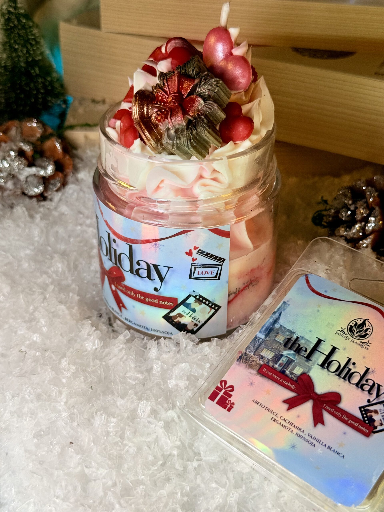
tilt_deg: -38.3
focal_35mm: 48
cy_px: 256
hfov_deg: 30.3
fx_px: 710
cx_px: 192
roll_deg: -0.8
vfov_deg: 39.7
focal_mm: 6.76
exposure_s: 1/1980
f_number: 1.78
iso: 80
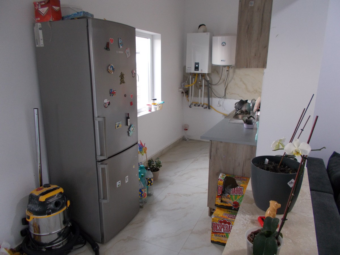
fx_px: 255
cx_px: 170
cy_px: 128
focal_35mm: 26
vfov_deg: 53.1
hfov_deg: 67.3
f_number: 3.2
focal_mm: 4.6
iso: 180
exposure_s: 1/25
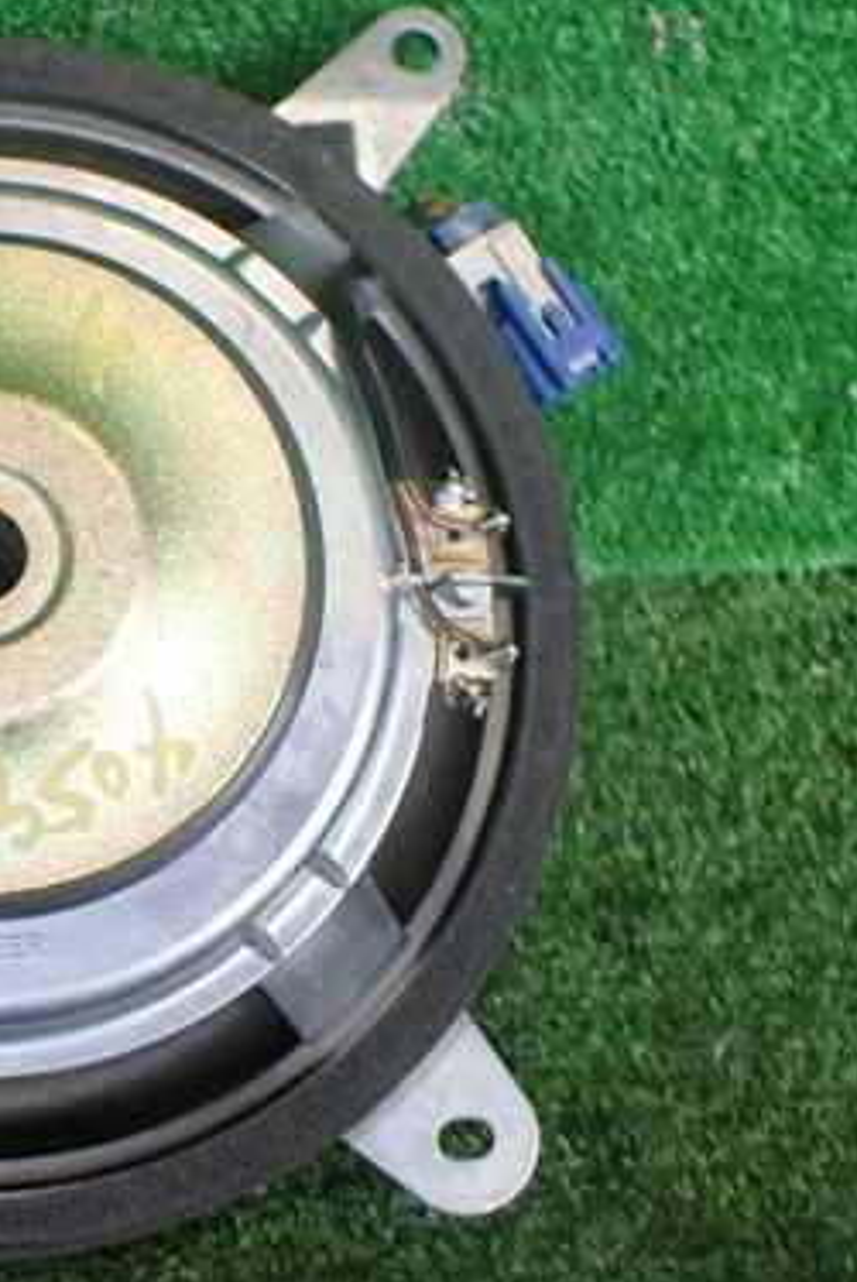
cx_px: 34
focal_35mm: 50
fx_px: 1782
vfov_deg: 39.6
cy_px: 644
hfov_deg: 25.9
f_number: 2.3
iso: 250
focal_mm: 5.4
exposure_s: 1/125
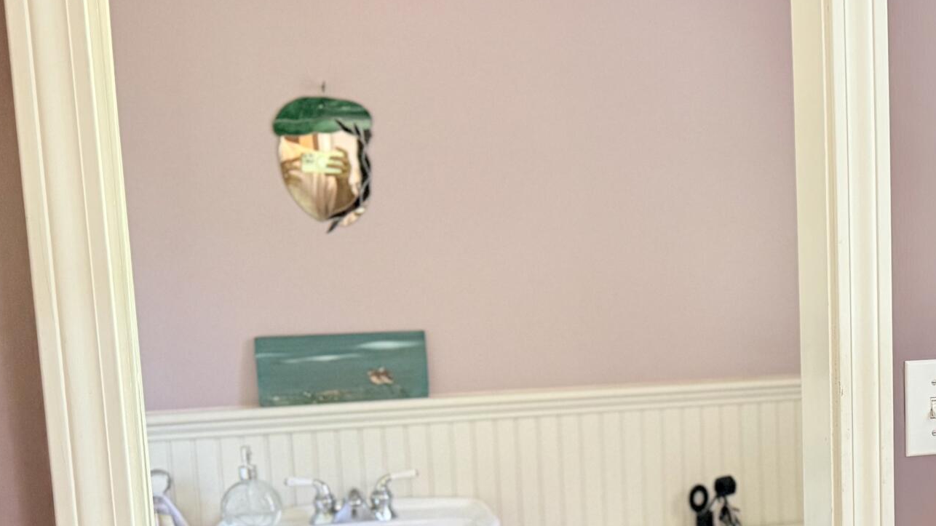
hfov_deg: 31.0
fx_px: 1514
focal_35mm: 61
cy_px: 391
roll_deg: +0.6
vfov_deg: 19.6
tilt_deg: -7.5
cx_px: 1001
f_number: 1.78
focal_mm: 6.76
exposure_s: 1/60
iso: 800
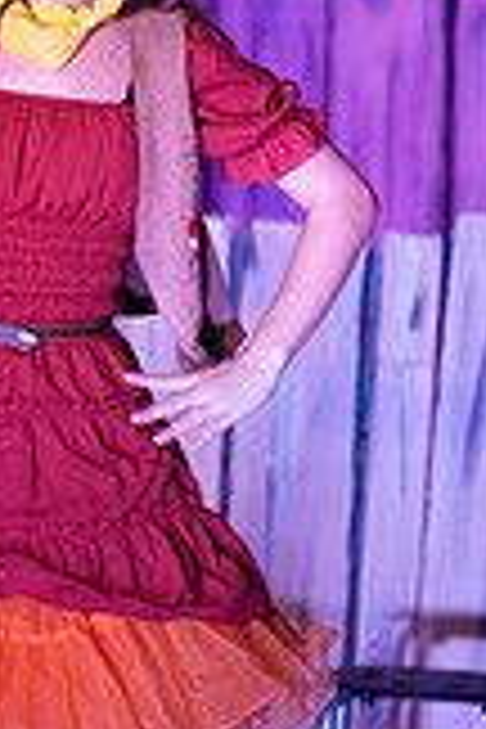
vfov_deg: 3.7
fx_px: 11258
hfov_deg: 2.5
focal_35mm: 556
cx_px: 50
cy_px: 166
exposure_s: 1/200
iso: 1250
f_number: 2.8
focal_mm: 200
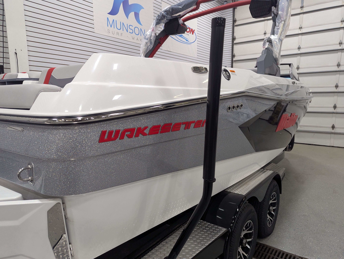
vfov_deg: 56.9
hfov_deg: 71.5
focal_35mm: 24
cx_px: 172
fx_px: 239
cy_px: 130
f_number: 1.85
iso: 104
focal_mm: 6.81
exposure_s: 1/120
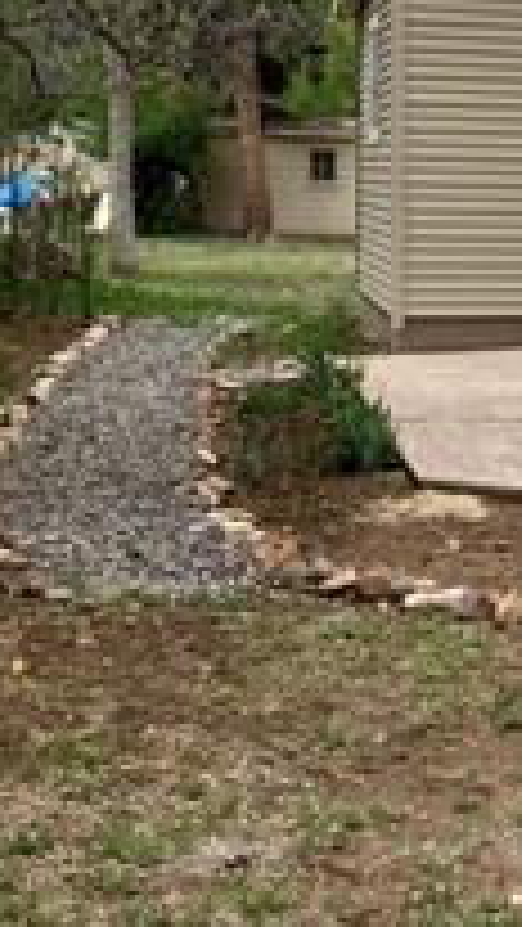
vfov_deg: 29.4
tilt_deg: -1.3
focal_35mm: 71
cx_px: 770
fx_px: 1746
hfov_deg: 15.7
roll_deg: -1.1
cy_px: 279
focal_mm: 3.99
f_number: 1.8
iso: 20
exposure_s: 1/1091
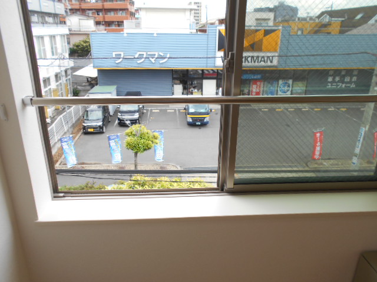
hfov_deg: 67.3
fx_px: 283
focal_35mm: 26
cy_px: 141
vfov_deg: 53.1
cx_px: 188
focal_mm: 4.6
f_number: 3.2
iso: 80
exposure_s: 1/125
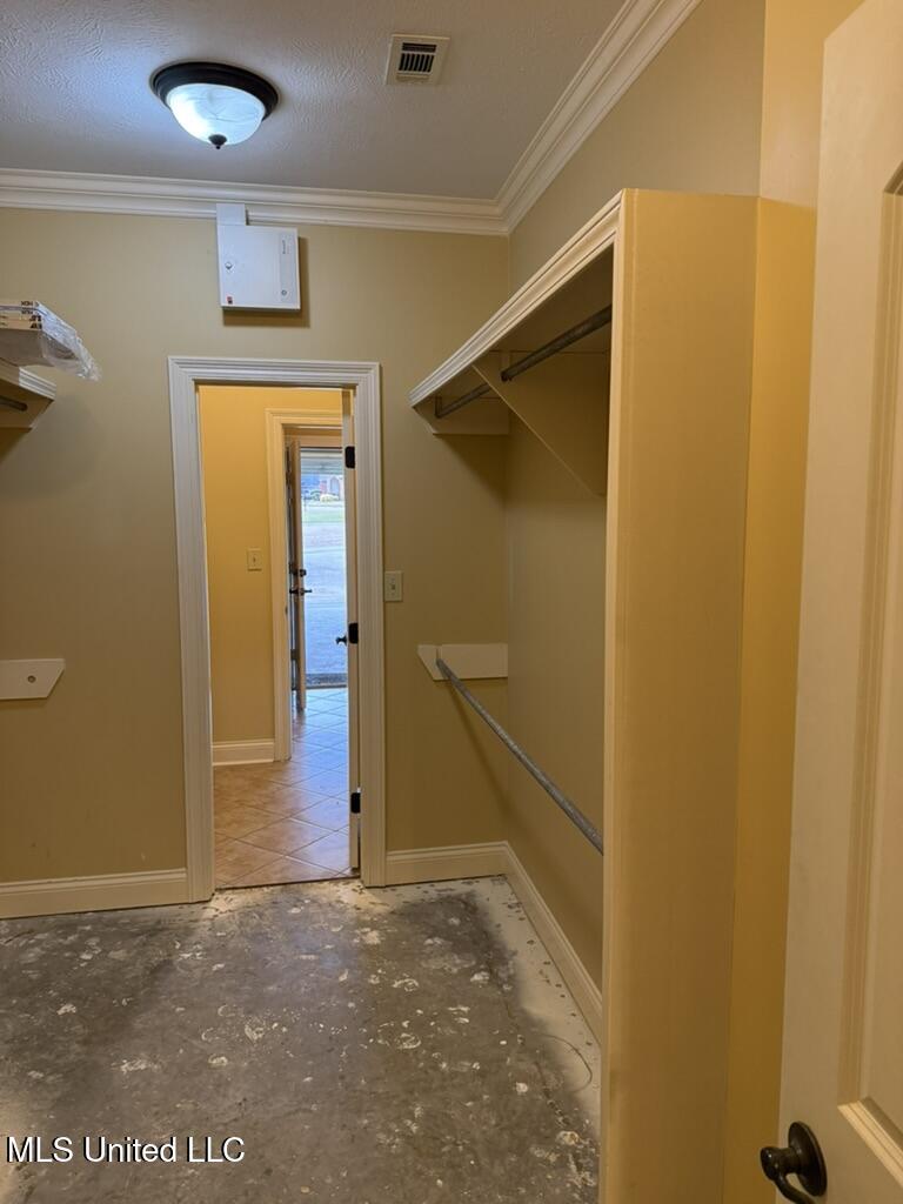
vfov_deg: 71.6
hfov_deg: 56.8
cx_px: 452
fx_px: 835
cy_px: 602
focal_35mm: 24
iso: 250
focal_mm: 6.76
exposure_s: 1/120
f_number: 1.78
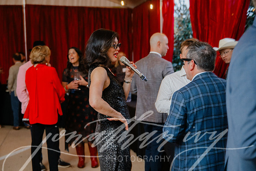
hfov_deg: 31.0
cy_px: 86
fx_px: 461
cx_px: 128
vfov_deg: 21.0
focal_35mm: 65
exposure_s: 1/160
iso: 1250
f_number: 2.8
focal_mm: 59
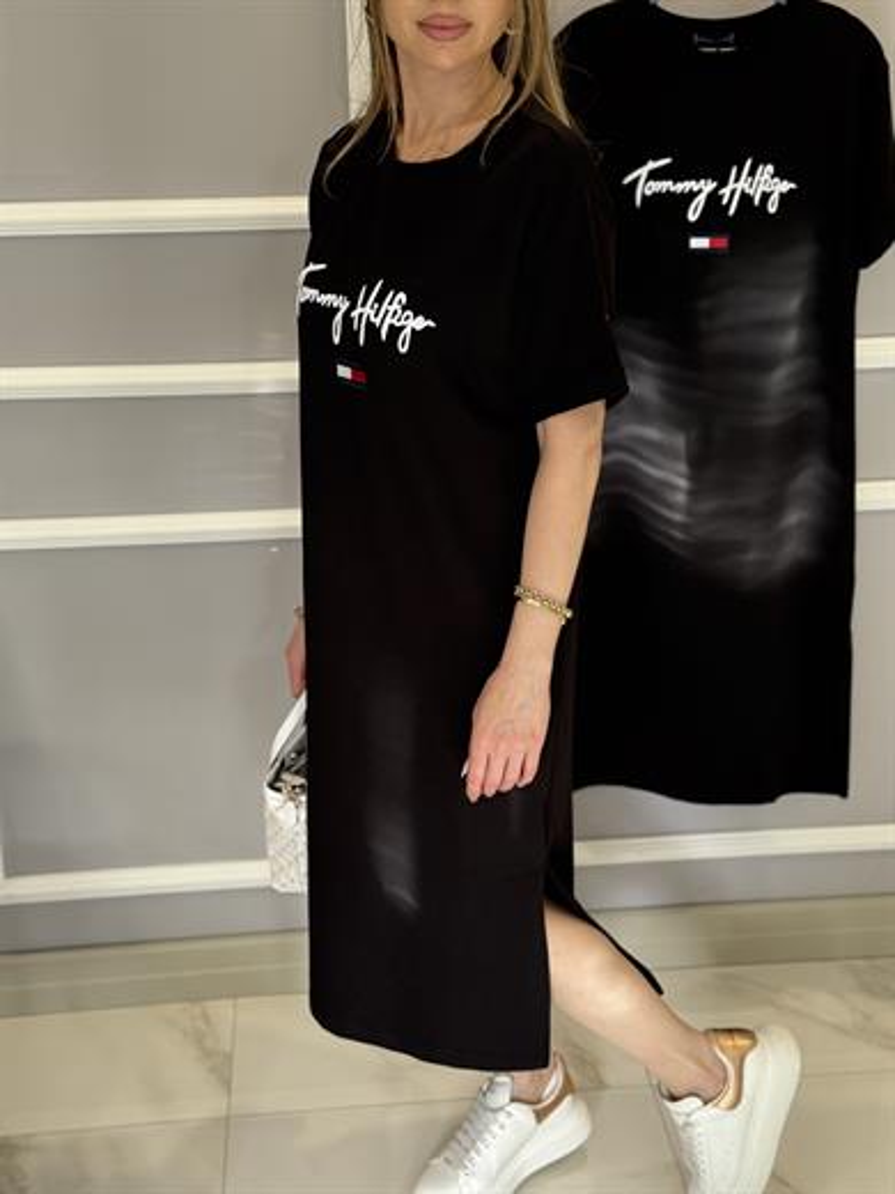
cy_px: 597
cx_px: 448
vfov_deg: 39.7
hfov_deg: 30.3
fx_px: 1655
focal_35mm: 48
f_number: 1.78
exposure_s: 1/93
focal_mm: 6.76
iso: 200
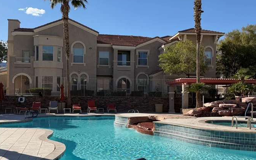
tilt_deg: -0.2
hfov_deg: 50.4
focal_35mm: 39
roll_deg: -1.0
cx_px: 125
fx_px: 272
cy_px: 94
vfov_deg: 32.7
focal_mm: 6.76
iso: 80
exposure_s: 1/5319
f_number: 1.78
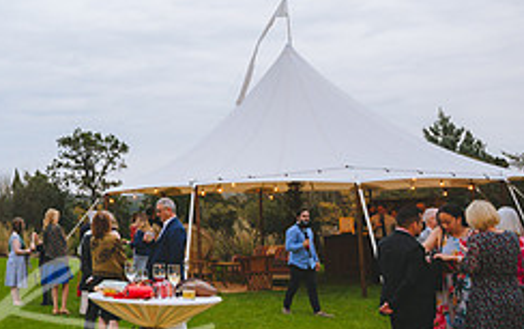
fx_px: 829
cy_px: 135
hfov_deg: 31.4
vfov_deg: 22.4
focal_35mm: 58
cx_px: -43
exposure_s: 1/200
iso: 500
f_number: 2.8
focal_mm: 24
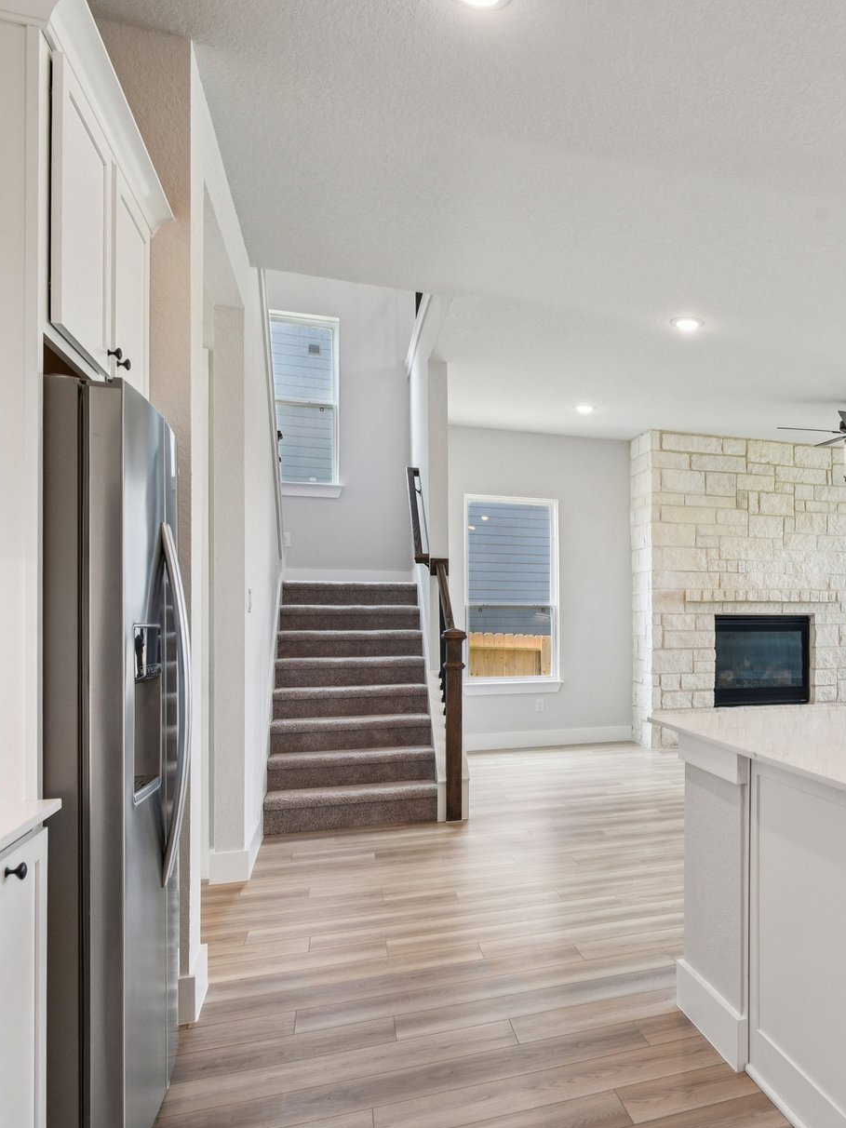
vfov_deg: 67.1
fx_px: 847
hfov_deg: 47.5
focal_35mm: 26
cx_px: 766
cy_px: 634
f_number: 8
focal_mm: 16
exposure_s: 1/25
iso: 400
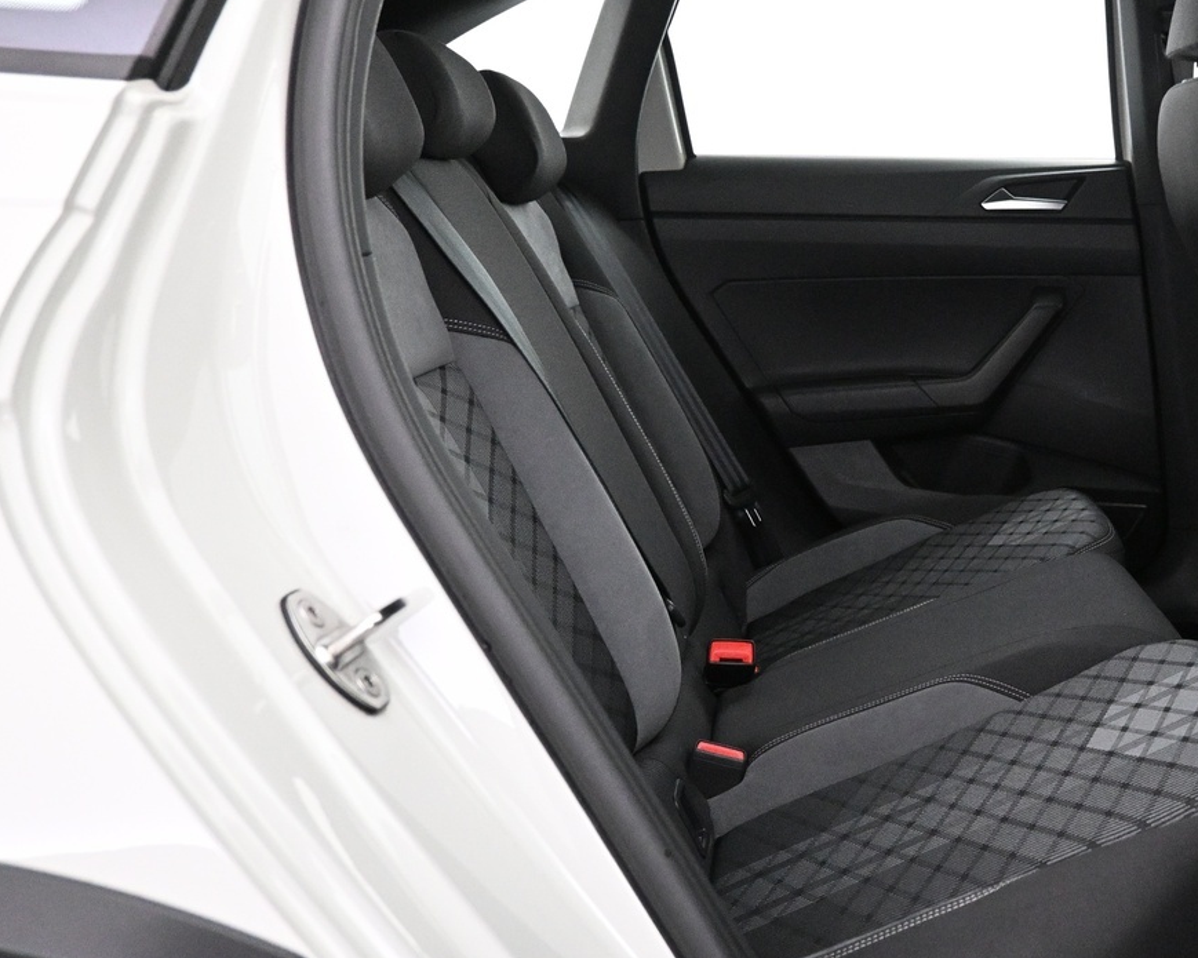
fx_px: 1489
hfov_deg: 42.0
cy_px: 391
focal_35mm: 42
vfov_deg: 35.6
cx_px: 954
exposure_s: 1/40
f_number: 3.5
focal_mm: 16
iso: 4000
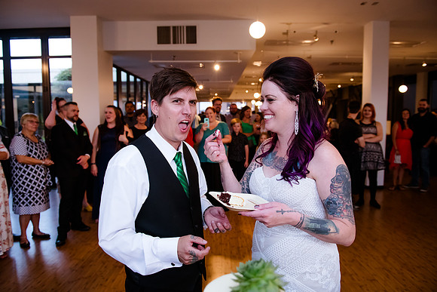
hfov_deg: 71.9
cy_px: 146
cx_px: 218
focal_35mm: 25
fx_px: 301
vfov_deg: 51.7
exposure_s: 1/250
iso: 3200
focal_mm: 24
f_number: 3.5
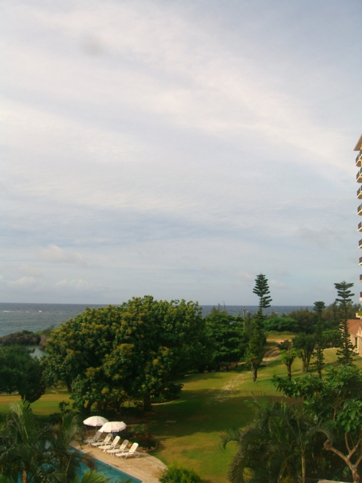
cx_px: 181
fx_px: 530
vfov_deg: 49.0
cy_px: 242
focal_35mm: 38
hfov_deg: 37.7
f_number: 8
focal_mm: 7.9
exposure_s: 1/250
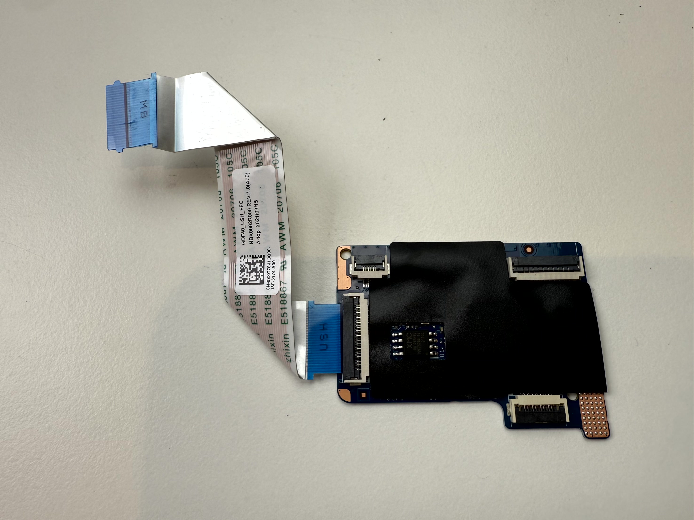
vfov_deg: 56.8
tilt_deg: -72.0
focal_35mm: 24
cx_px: 347
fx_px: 481
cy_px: 260
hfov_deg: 71.6
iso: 40
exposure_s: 1/241
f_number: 2.2
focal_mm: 2.22
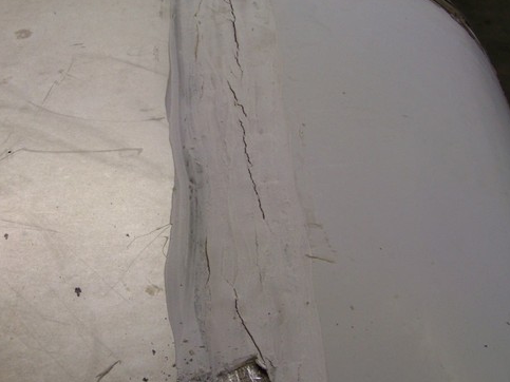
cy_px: 171
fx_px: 1046
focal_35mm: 71
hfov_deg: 27.4
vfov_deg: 20.7
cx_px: 243
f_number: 2.8
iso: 88
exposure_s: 1/30
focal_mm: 7.6
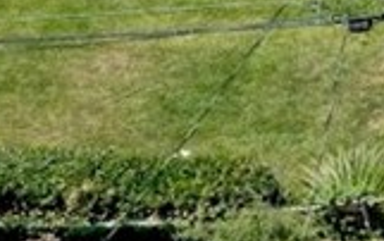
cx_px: 1076
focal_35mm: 181
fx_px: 1896
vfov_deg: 6.8
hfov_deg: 9.5
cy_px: -363
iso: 100
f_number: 5.6
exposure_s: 1/400
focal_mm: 10.26
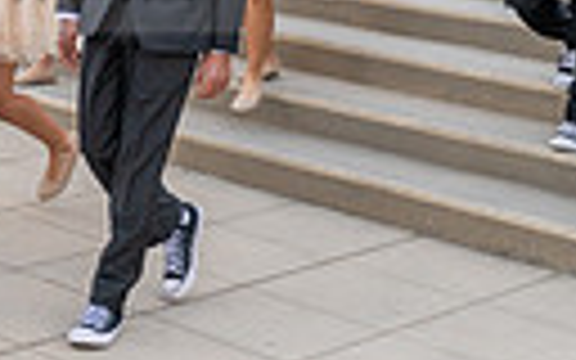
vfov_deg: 11.6
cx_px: -135
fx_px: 1742
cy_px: -74
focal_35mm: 111
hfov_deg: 17.8
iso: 200
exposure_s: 1/200
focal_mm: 24
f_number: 3.5
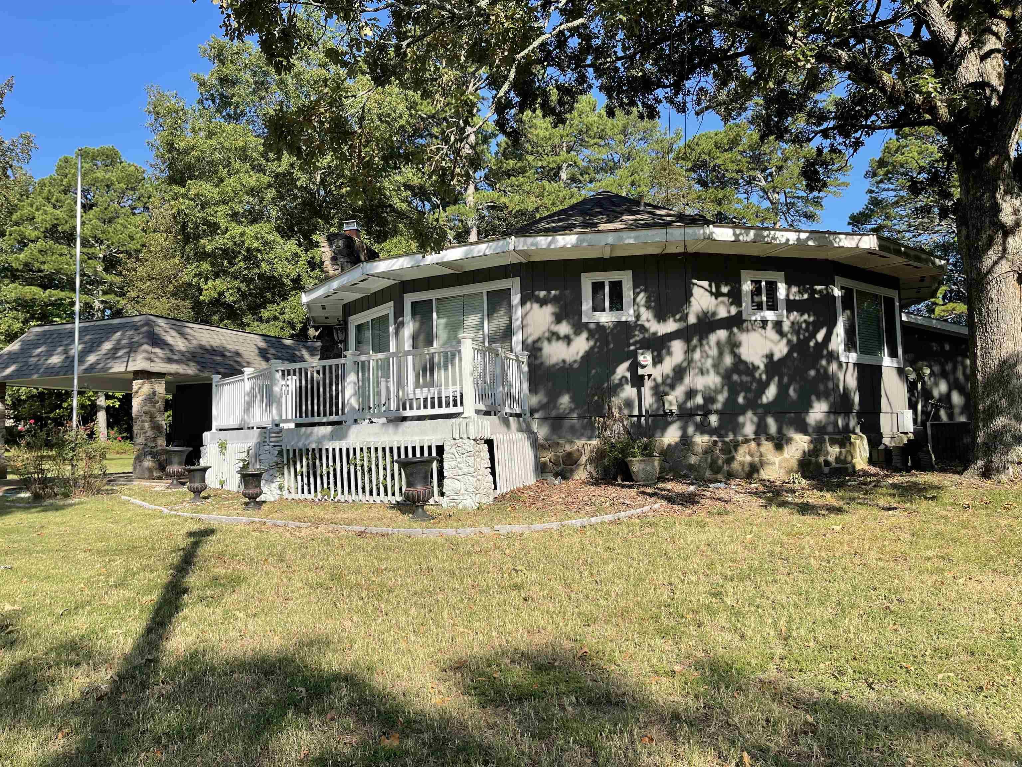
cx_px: 511
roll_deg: +1.4
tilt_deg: +5.0
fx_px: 768
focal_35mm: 26
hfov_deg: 67.3
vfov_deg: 53.1
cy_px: 384
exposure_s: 1/2165
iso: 32
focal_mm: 5.1
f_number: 1.6
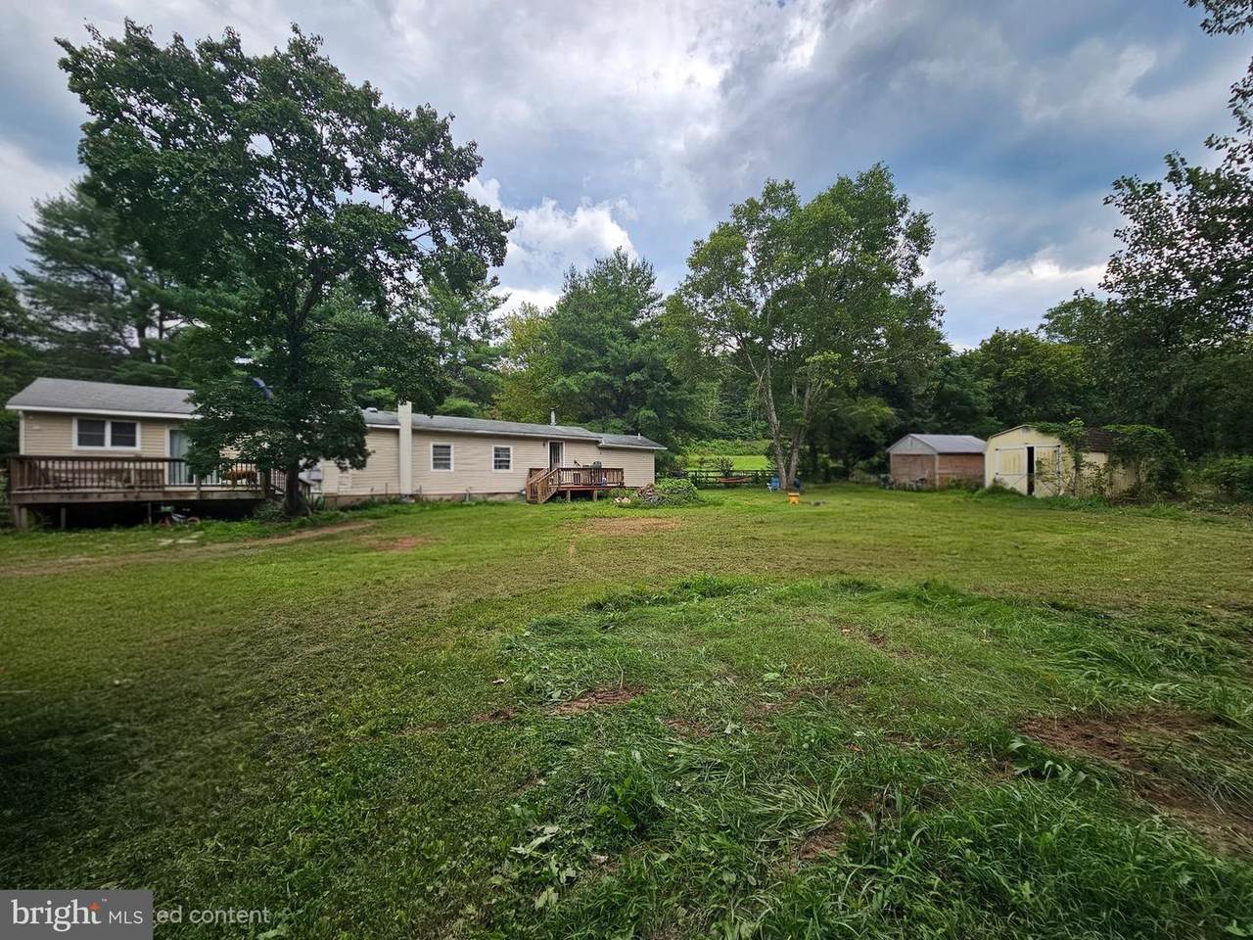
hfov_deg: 106.2
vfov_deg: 89.9
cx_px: 626
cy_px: 470
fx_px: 471
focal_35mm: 13
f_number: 2.2
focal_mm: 2.2
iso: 50
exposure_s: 1/1250
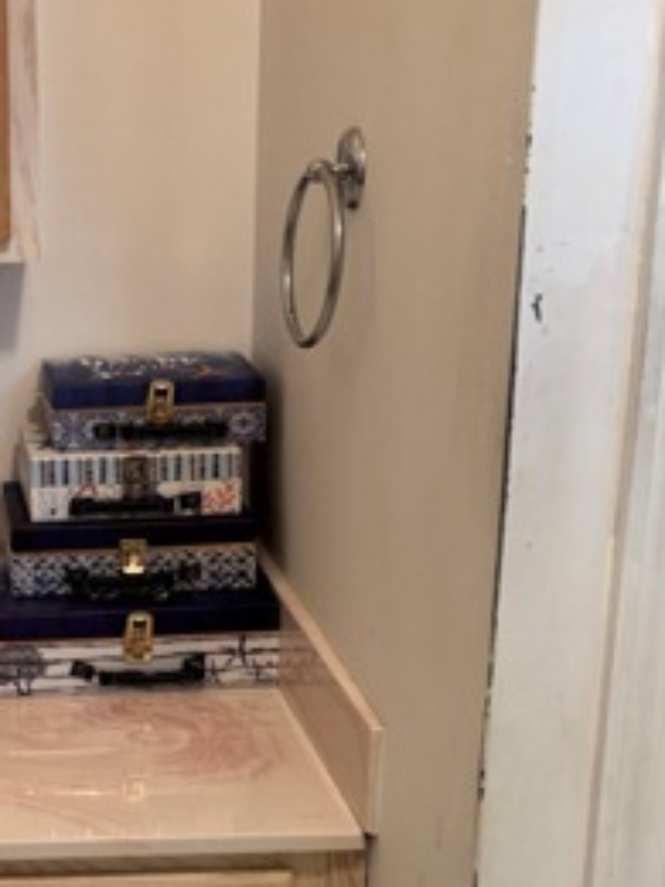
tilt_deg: -14.2
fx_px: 1639
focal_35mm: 64
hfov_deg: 21.4
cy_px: 522
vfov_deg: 30.2
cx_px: -113
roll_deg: +2.4
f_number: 1.6
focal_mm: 5.96
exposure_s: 1/60
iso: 125
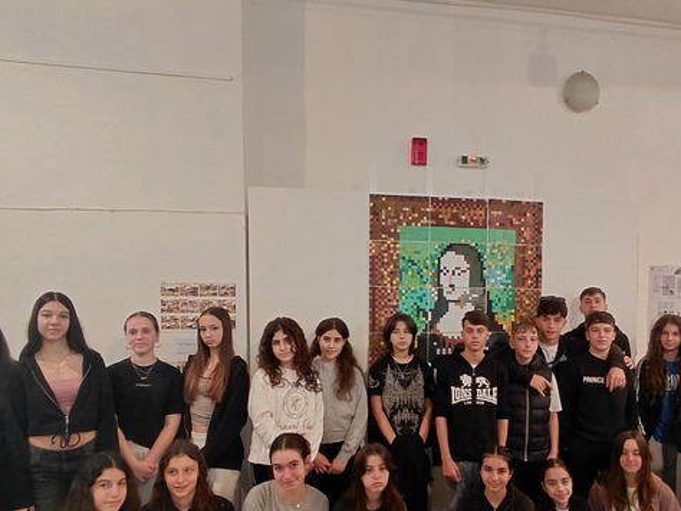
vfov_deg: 50.8
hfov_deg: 65.0
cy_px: 324
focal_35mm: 27
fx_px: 531
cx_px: 389
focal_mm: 1.64
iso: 200
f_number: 2.2
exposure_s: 1/33.3
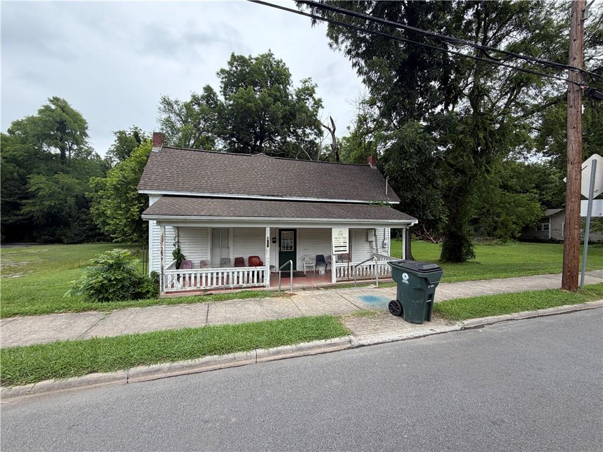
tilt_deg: +2.9
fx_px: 244
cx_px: 302
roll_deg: +0.6
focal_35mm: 14
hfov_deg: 102.1
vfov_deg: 85.7
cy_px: 226
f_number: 2.2
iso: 40
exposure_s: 1/182
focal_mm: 2.22
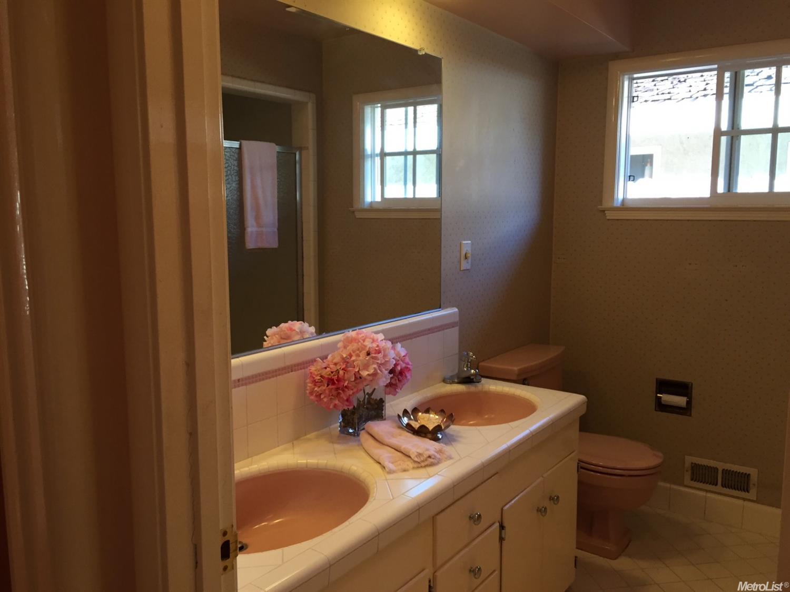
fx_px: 662
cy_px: 296
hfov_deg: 61.7
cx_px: 395
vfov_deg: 48.2
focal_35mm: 29
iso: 50
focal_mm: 4.15
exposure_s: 1/30
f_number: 2.2
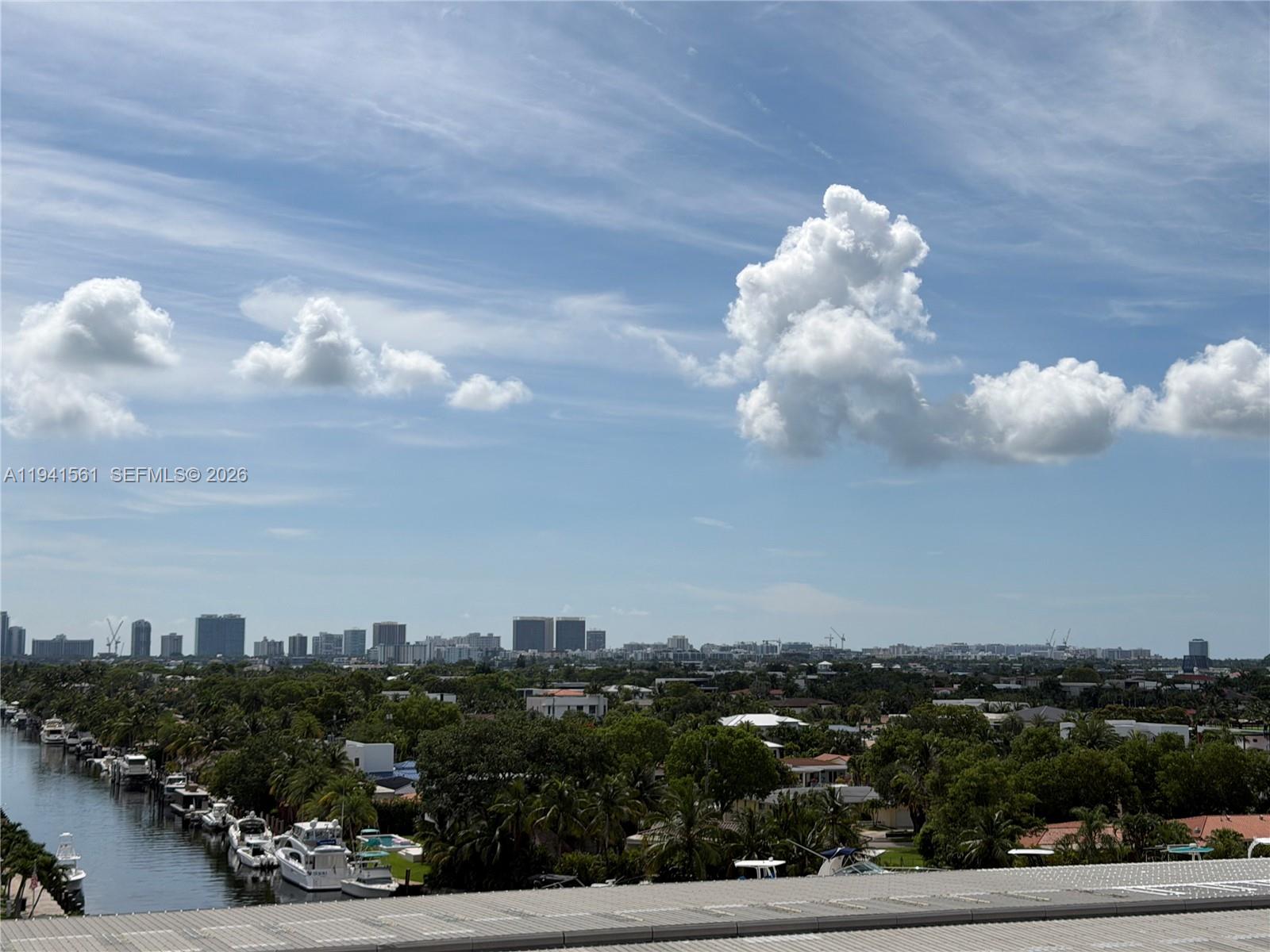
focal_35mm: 48
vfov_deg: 30.3
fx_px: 1761
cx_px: 635
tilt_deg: +5.2
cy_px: 476
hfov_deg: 39.7
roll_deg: +0.7
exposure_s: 1/16129
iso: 64
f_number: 1.78
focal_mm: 6.76
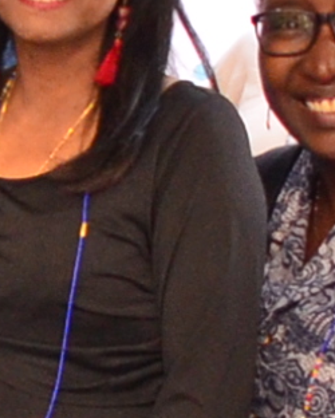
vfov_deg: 5.3
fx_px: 4532
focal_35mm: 366
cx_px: -714
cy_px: 553
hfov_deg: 4.1
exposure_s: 1/90
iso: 1000
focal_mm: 22
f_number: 3.8
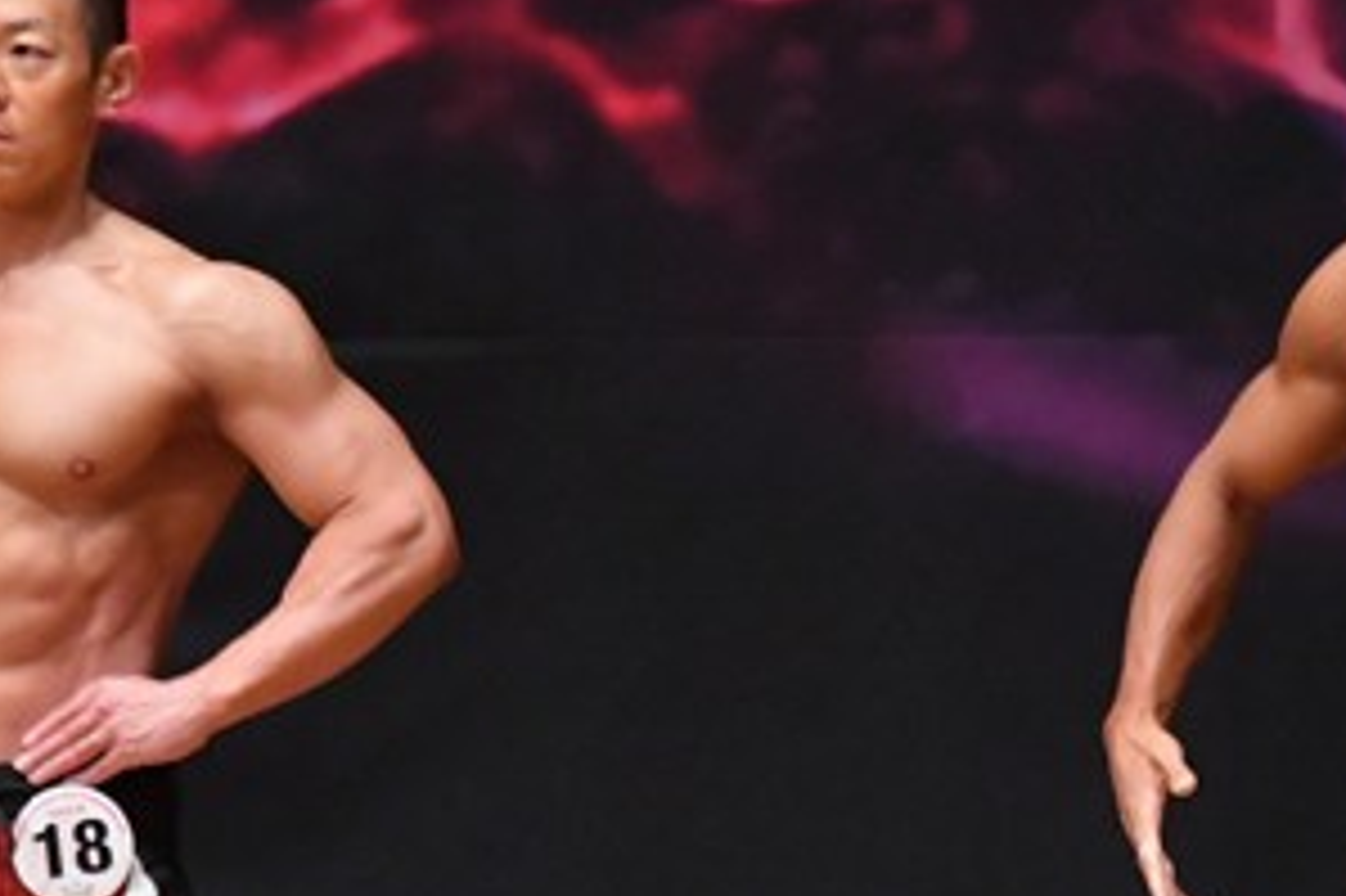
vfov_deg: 1.5
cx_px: 1141
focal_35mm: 894
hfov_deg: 2.3
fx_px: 33406
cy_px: 819
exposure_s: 1/400
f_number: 5.6
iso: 8000
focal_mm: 230
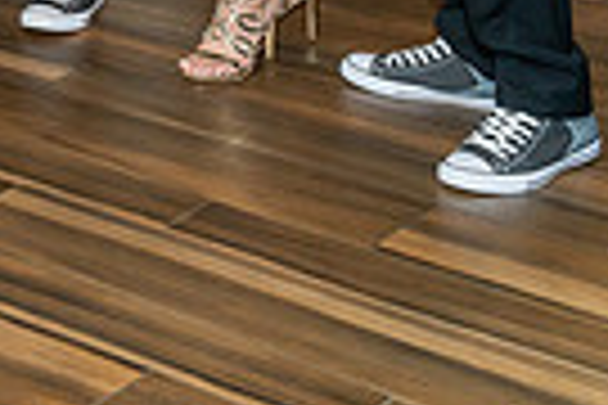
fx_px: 2195
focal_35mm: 130
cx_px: -601
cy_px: -484
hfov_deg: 13.5
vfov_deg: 9.6
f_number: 4.5
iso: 800
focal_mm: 28
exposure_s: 1/80
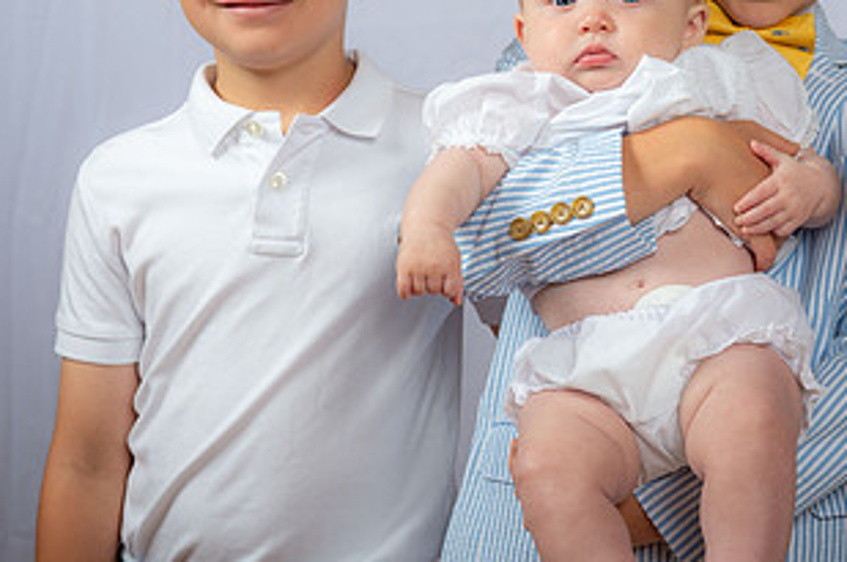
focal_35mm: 109
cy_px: 192
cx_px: 606
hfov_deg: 18.7
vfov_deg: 12.5
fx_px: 2561
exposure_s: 1/200
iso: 250
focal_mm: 58
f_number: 6.3
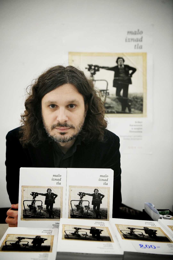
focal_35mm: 40
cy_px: 130
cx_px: 86
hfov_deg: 33.4
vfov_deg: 48.5
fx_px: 288
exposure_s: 1/200
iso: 4000
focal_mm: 40
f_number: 4
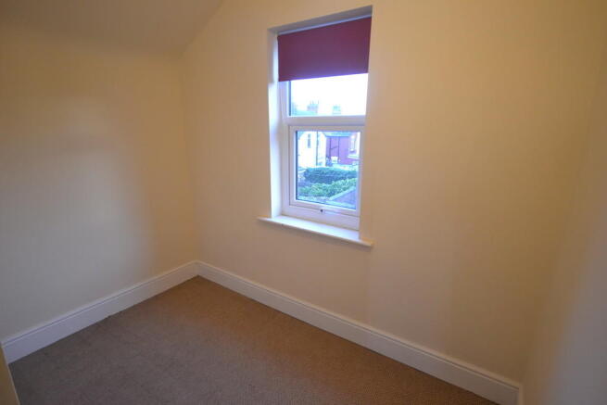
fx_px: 291
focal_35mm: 17
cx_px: 304
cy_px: 202
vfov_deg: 69.7
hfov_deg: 92.4
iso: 1600
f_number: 4.2
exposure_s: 1/60
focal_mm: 11.5
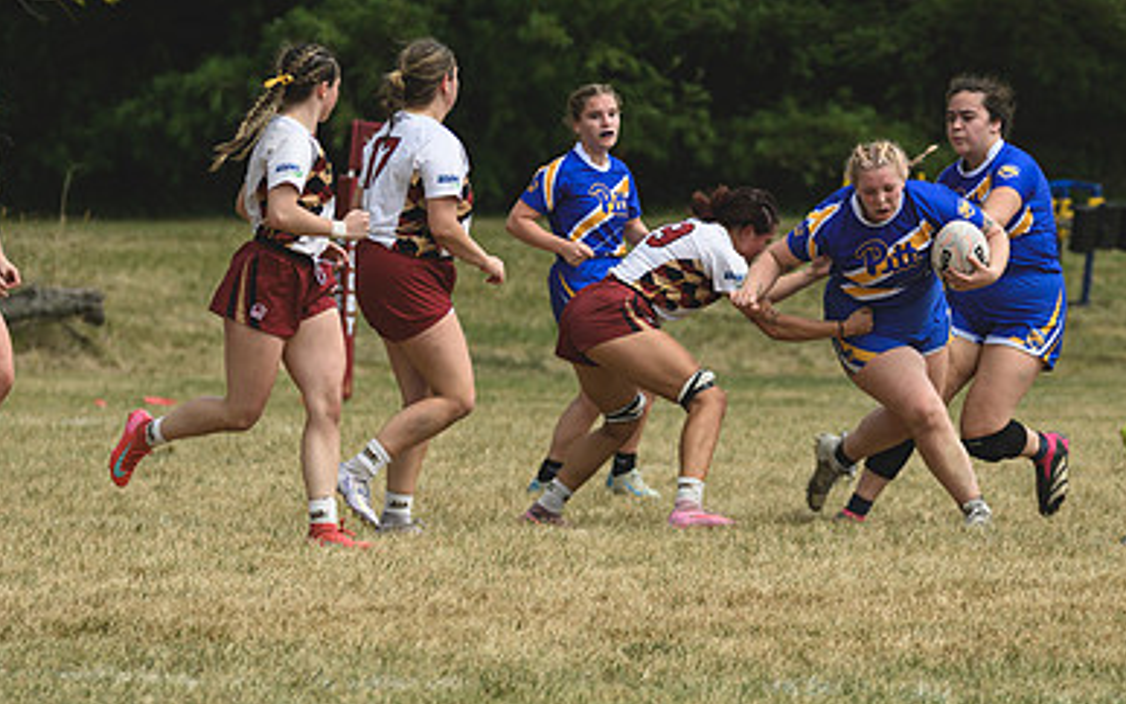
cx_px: 626
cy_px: 279
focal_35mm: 573
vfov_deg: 2.3
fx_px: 17586
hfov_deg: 3.7
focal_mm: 250
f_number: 5.6
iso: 200
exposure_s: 1/1000
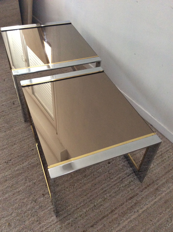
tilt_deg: -45.6
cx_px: 86
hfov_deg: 44.1
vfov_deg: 56.9
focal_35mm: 32
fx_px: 214
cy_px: 116
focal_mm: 3.3
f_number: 2.4
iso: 200
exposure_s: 1/25
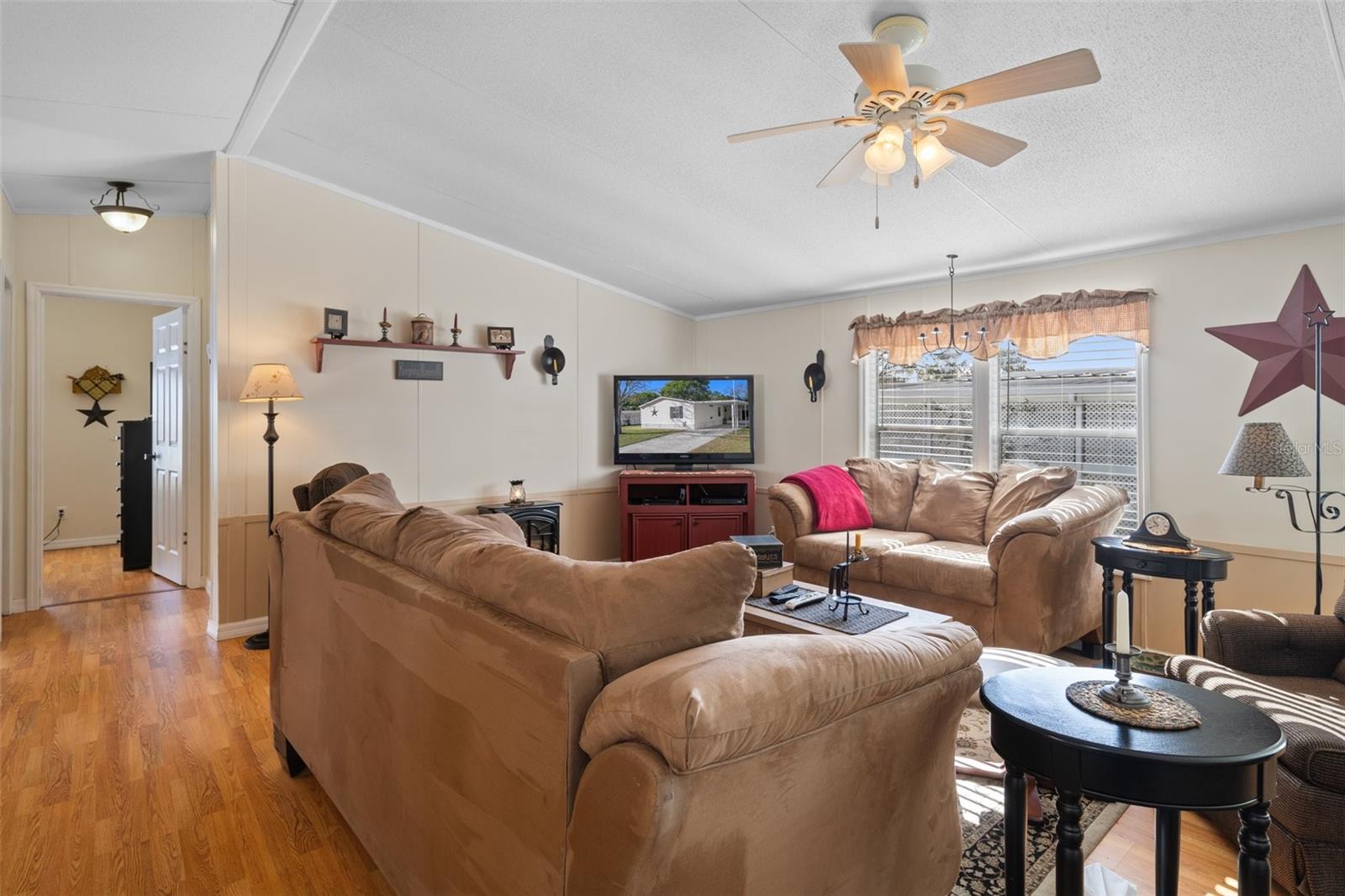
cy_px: 448
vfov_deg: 70.4
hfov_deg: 93.3
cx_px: 672
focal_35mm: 17
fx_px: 635
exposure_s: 1
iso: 320
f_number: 8
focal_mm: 17
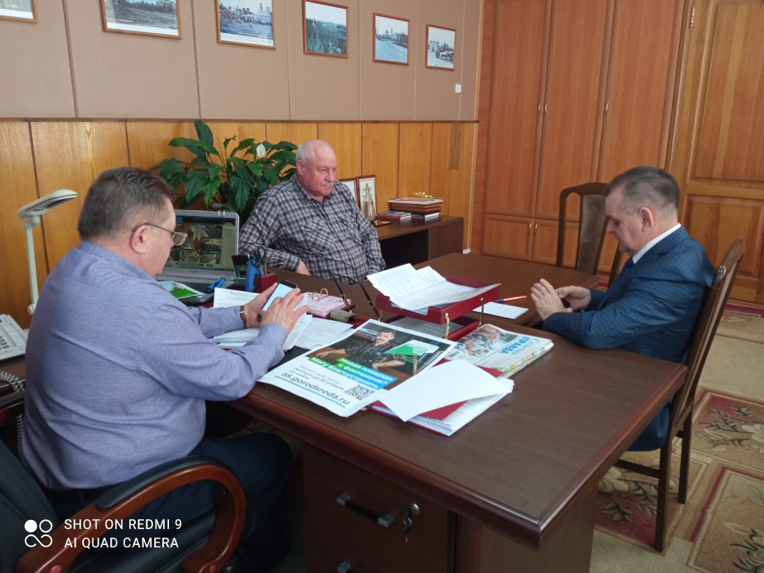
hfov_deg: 65.3
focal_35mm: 27
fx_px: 596
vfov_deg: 51.4
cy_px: 286
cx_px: 382
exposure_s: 1/33.3
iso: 185
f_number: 2.2
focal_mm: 3.79
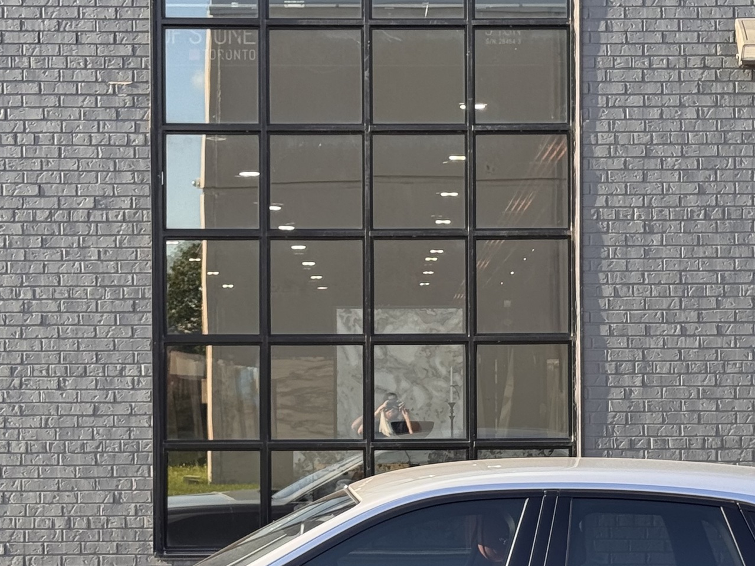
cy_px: 343
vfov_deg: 13.7
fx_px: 2356
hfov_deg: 18.2
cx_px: 472
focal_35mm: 108
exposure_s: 1/593
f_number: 1.78
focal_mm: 6.76
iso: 64
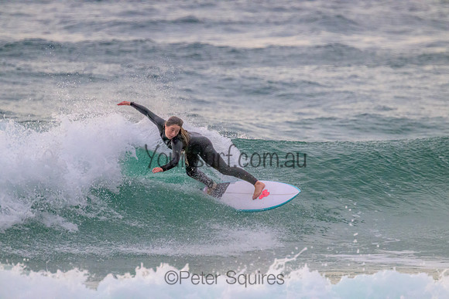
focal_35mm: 800
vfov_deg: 1.7
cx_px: 224
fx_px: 9980
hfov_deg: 2.6
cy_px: 150
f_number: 11
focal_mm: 800
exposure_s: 1/2000
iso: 9000
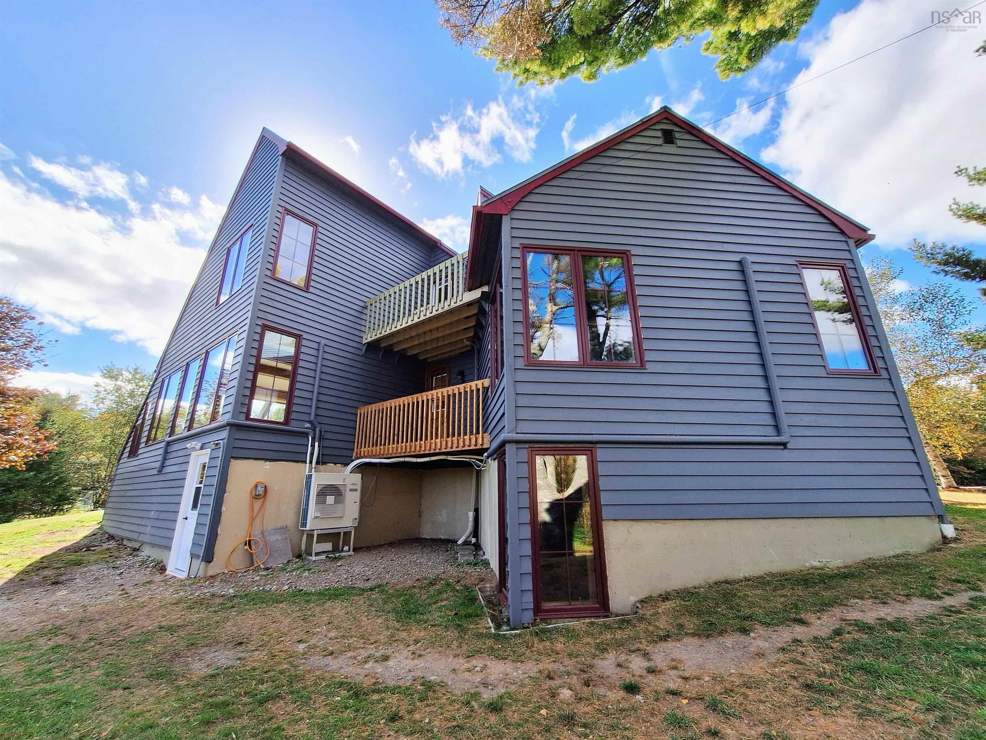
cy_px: 370
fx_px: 370
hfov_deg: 106.2
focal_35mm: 13
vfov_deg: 89.9
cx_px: 493
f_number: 2.2
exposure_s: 1/1203
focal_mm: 1.74
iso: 40
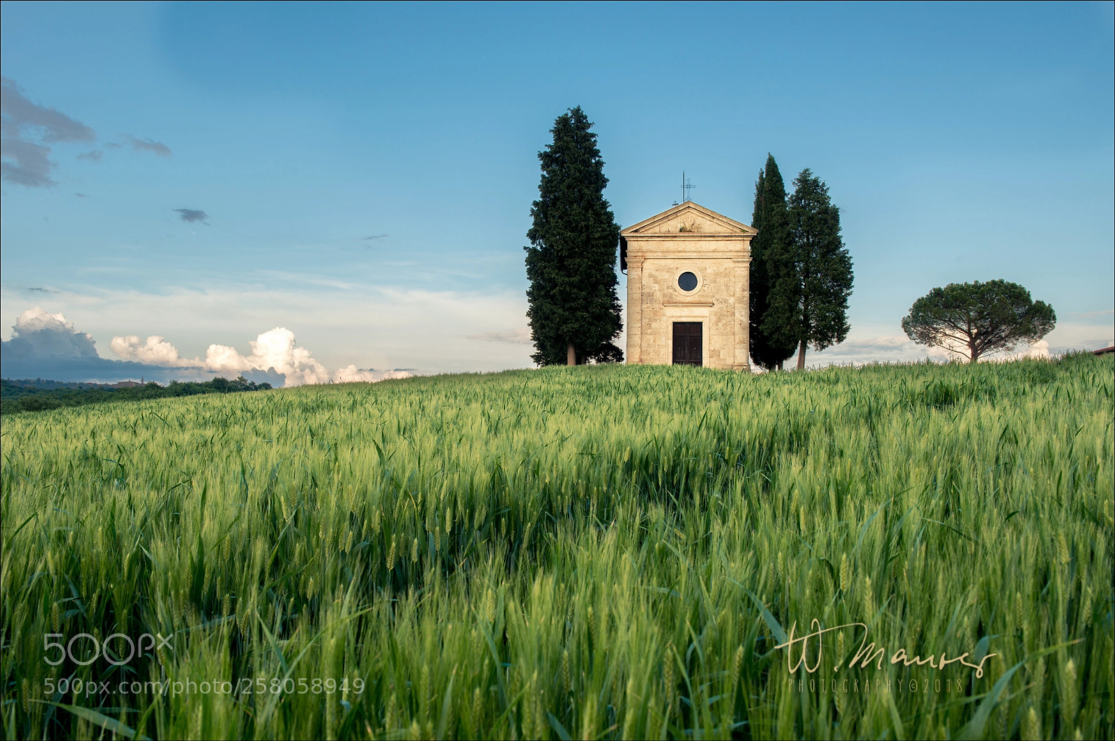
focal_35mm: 32
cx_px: 558
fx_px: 990
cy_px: 370
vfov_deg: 41.0
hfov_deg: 58.8
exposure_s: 1/15
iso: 100
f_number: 11
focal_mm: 32
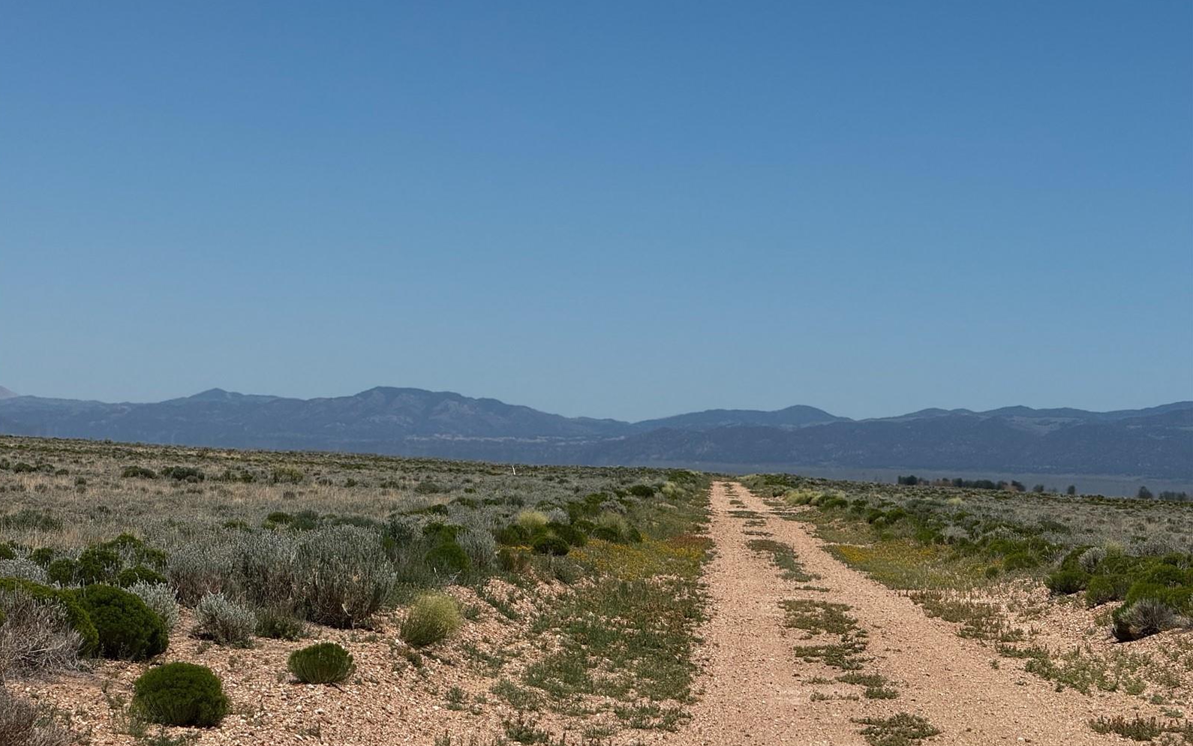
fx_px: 4162
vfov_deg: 10.2
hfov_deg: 16.3
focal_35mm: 128
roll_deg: -3.8
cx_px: 593
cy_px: 326
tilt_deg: +2.2
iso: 50
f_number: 2.8
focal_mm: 15.66
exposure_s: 1/2525
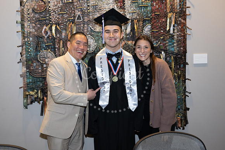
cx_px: 112
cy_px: 75
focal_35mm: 43
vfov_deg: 31.2
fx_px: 269
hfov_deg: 45.4
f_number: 5
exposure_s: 1/125
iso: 1000
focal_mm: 43
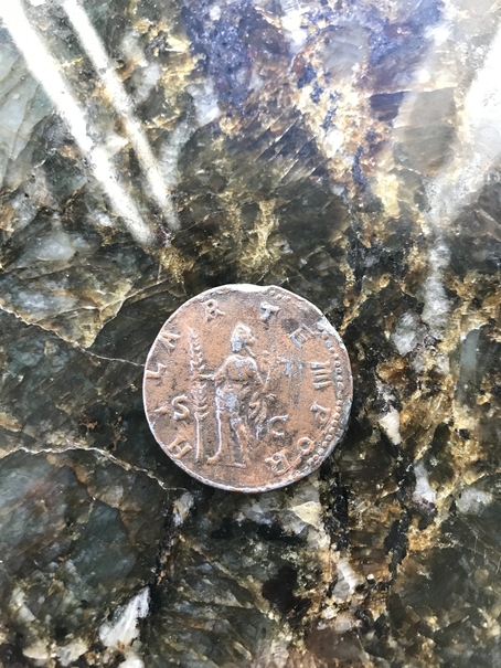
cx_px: 250
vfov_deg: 63.4
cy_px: 334
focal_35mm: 28
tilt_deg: -78.4
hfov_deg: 49.8
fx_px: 540
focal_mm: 3.99
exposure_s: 1/30
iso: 40
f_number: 1.8
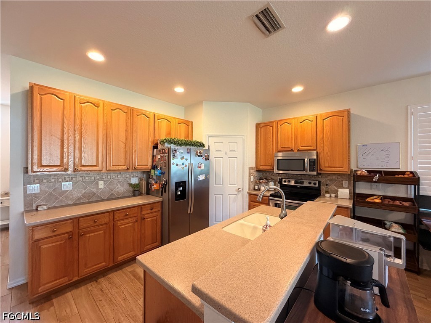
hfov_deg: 102.1
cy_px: 162
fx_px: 174
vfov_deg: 85.7
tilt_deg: -0.5
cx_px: 216
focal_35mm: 14
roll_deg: -0.2
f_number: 2.2
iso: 400
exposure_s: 1/60
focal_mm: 2.22
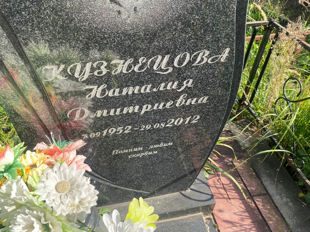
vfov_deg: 53.1
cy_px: 116
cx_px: 155
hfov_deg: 67.3
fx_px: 233
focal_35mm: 26
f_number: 1.8
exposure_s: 1/782
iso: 32
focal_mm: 4.25
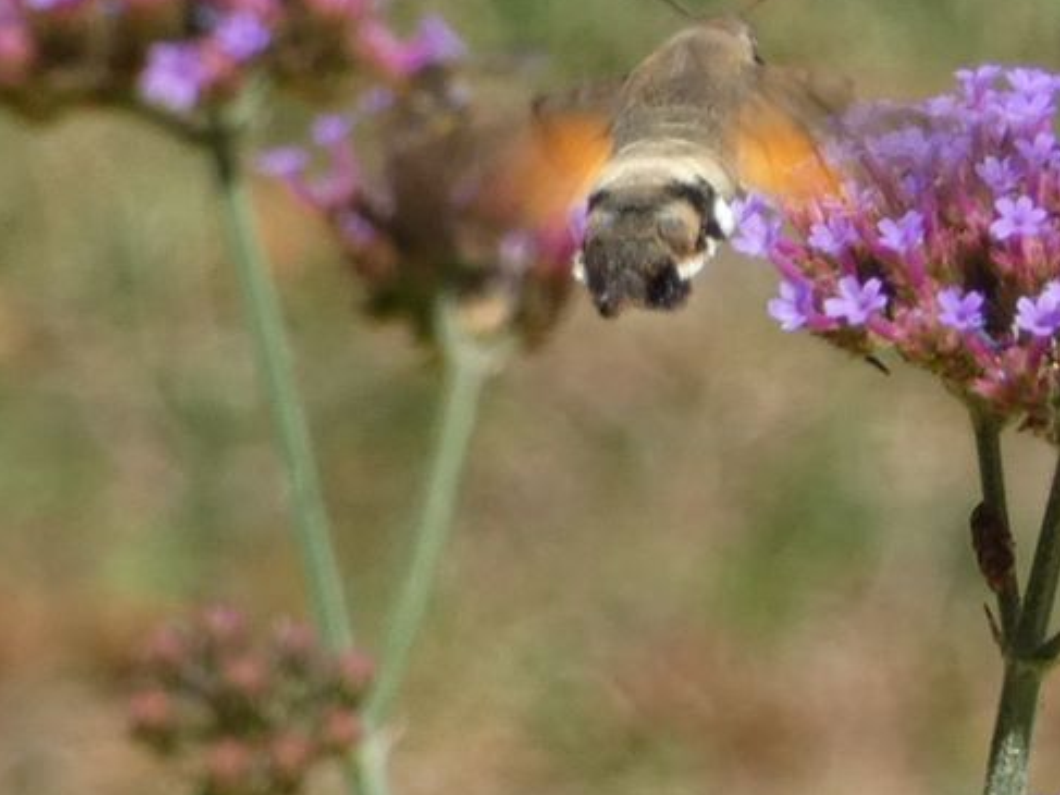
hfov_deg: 3.5
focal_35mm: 559
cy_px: 368
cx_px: 745
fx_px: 17113
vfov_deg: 2.7
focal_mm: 57.2
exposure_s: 1/125
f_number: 5.6
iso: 80
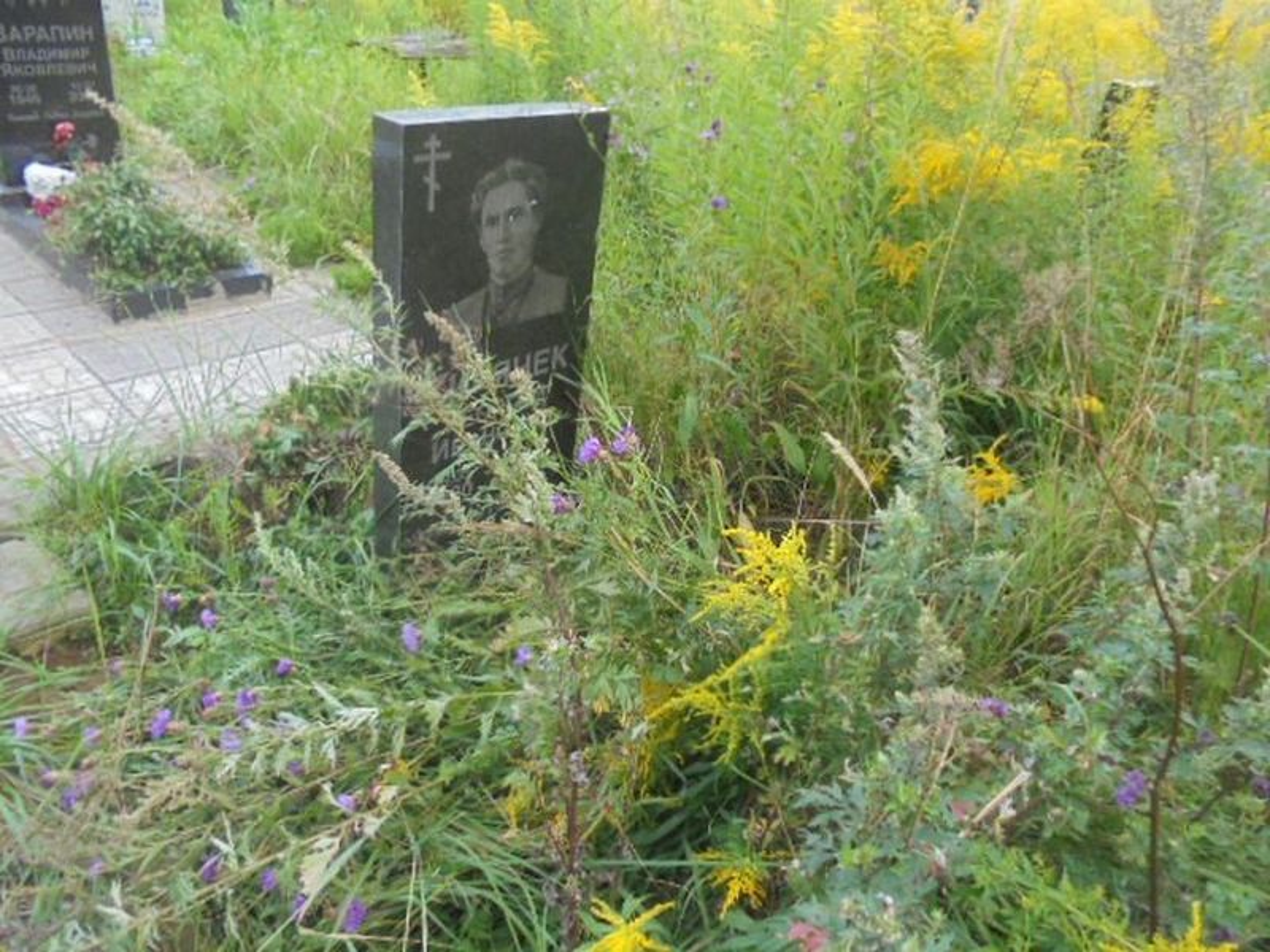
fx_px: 954
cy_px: 476
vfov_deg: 53.1
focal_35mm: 26
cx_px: 635
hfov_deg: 67.3
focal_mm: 4.6
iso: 100
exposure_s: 1/60
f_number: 3.5
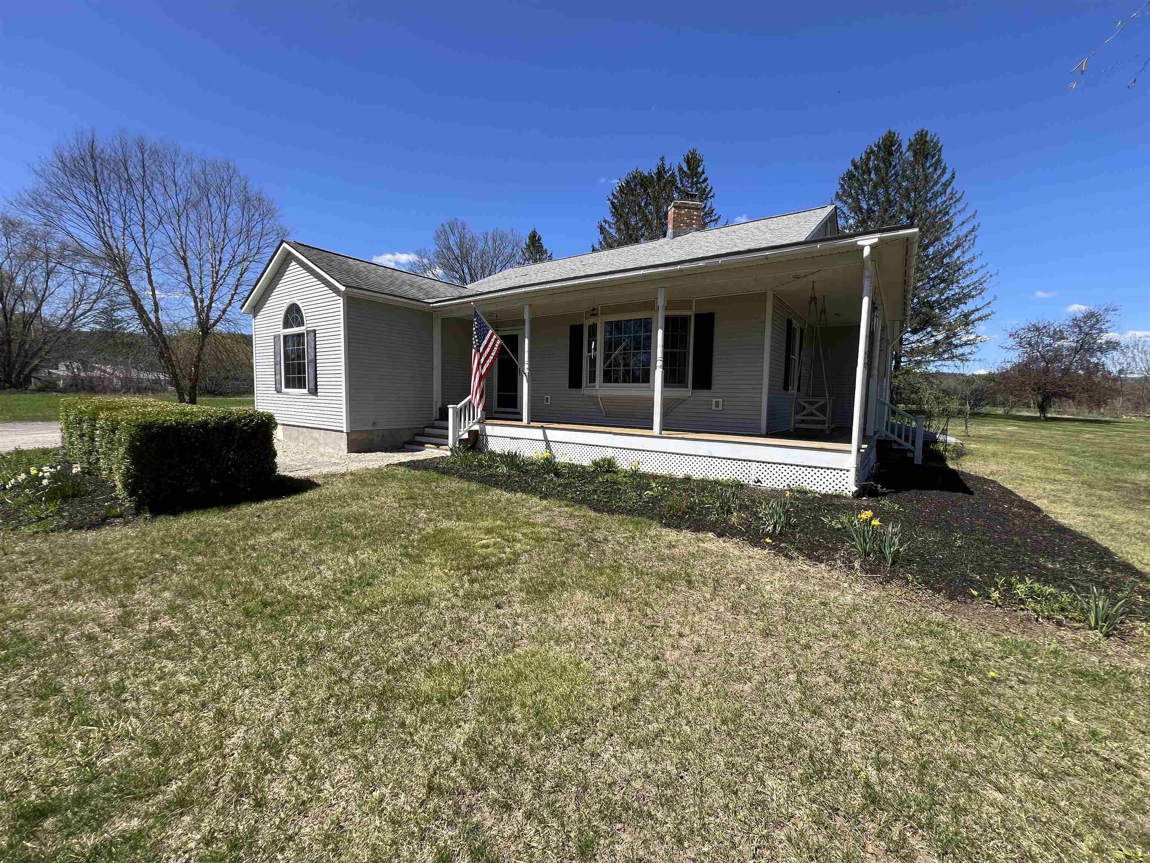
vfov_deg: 89.9
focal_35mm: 13
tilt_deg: -5.2
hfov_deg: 106.2
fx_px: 432
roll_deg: -1.3
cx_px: 575
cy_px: 432
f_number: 1.8
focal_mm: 1.57
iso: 32
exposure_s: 1/779
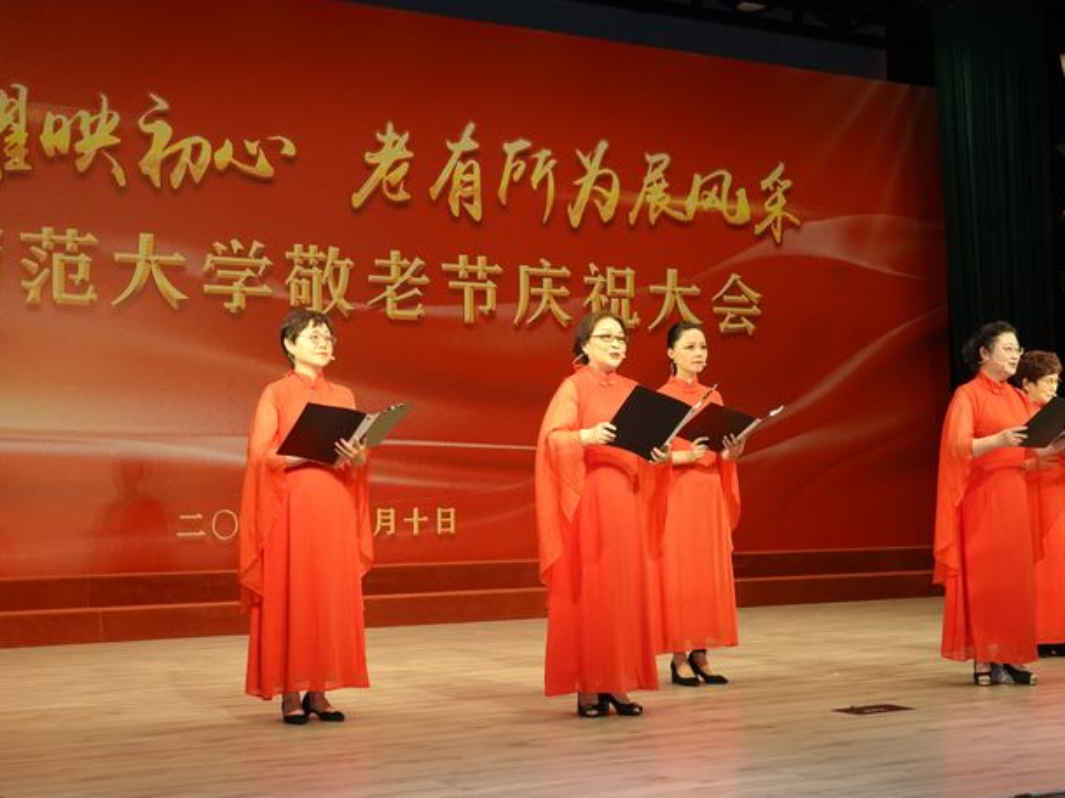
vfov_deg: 27.5
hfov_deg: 36.2
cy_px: 401
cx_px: 578
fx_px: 1630
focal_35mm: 53
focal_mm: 17.88
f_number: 4
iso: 800
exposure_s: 1/50
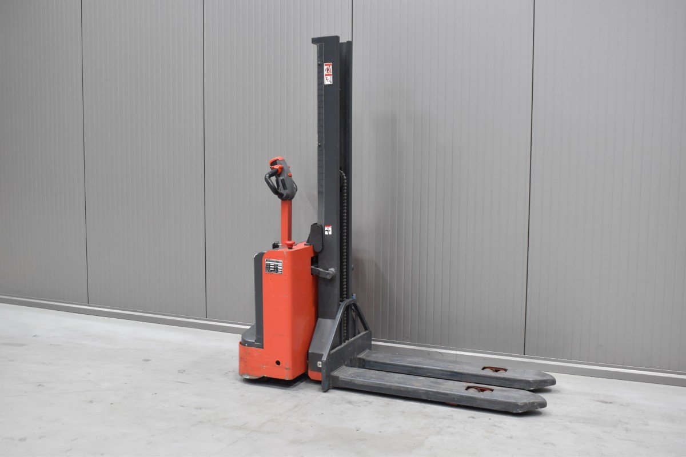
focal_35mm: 36
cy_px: 228
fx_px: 686
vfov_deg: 36.9
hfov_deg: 53.1
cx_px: 343
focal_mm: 24
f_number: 5
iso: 1600
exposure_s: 1/40
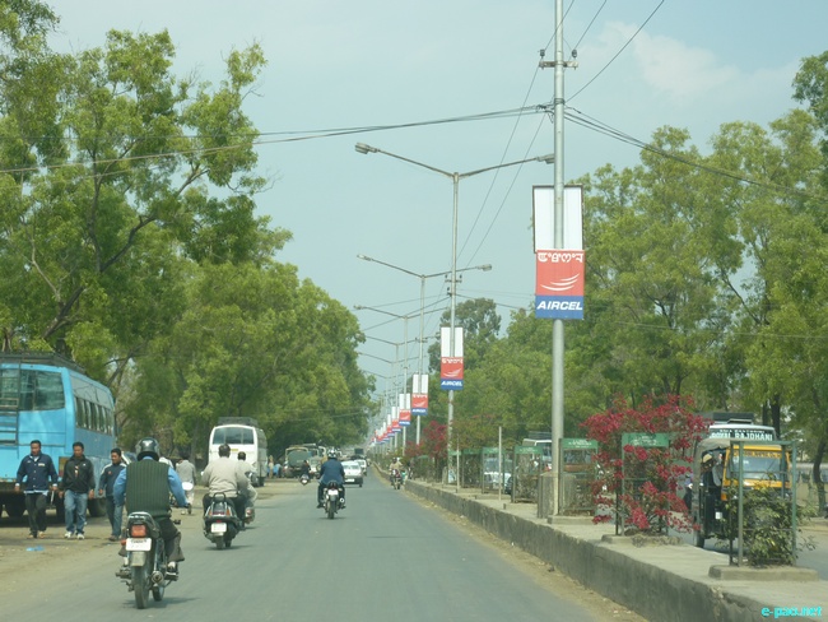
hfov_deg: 21.8
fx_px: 2154
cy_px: 311
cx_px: 414
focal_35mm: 90
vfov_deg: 16.4
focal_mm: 14.7
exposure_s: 1/400
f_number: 4.3
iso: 80
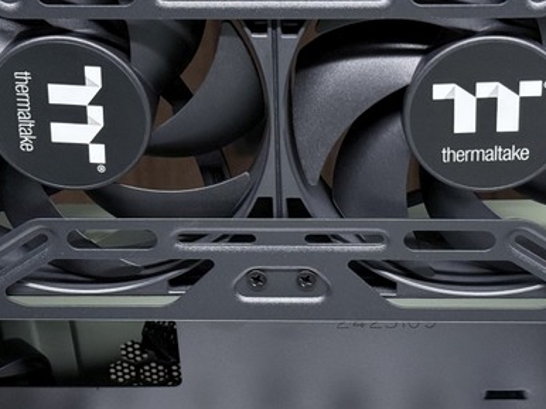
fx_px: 1529
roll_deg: +2.5
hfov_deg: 20.2
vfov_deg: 15.1
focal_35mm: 97
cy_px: 350
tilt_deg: -40.7
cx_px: 297
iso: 125
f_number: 1.78
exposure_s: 1/100
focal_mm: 6.76
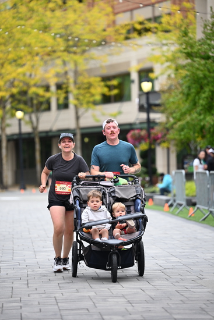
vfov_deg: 13.2
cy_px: 160
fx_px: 1381
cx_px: 107
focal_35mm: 155
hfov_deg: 8.9
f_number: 2.8
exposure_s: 1/2000
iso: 640
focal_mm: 155
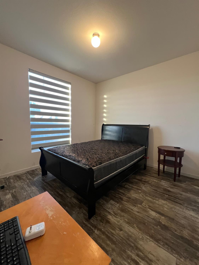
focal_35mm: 13
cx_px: 100
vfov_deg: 106.2
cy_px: 132
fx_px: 100
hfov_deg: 89.9
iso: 250
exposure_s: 1/60
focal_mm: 1.57
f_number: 1.8
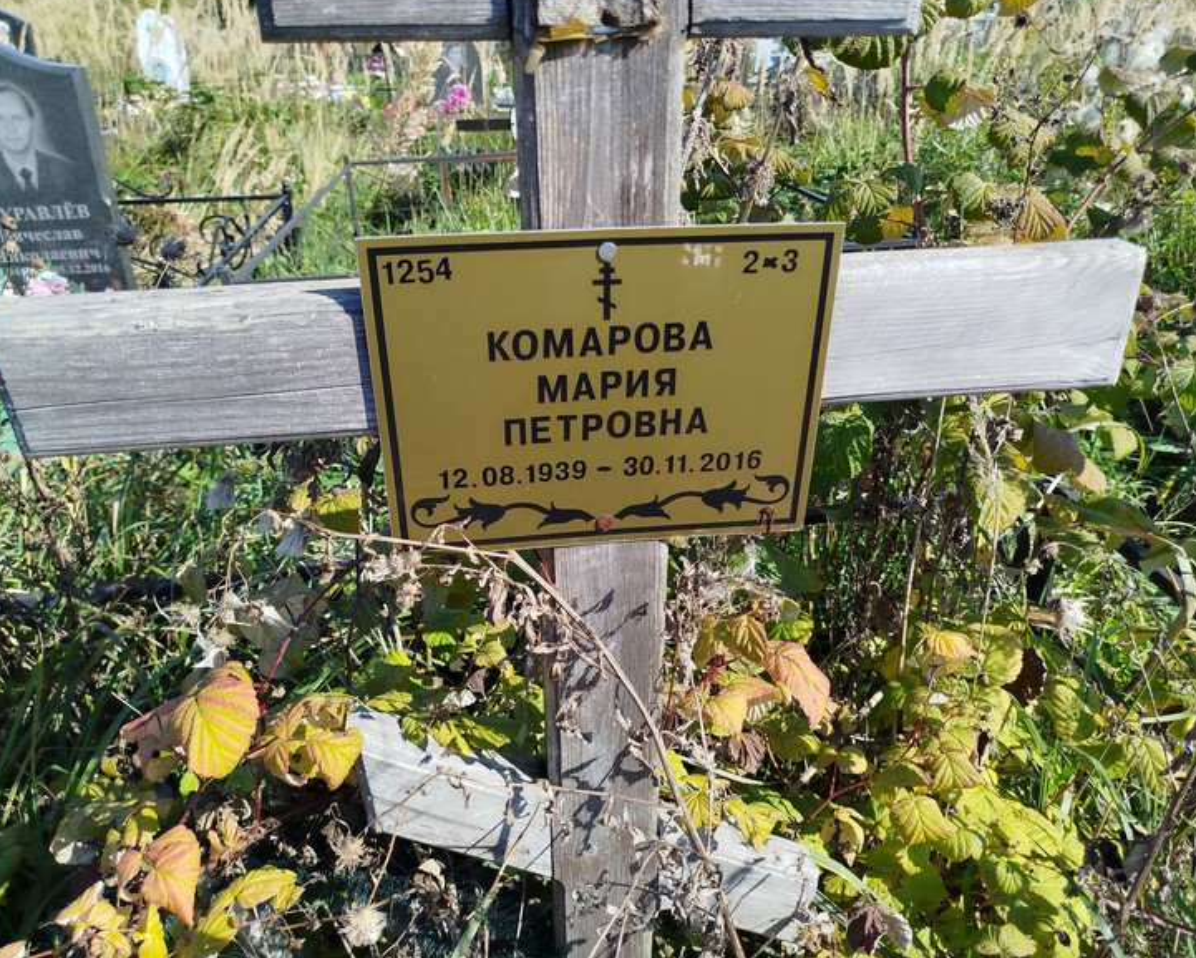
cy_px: 475
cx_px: 596
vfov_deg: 54.9
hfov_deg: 66.0
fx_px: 920
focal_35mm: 26
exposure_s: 1/625
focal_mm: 5.31
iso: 50
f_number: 1.7
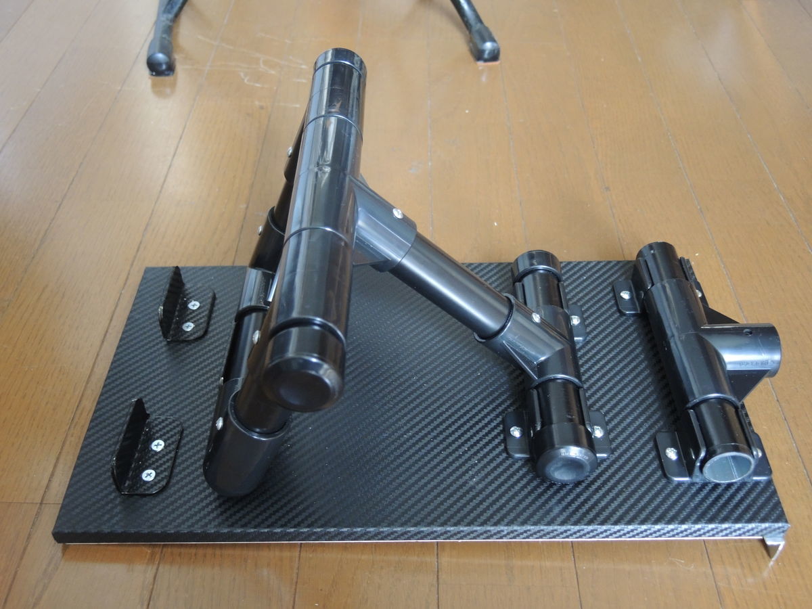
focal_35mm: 35
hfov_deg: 52.6
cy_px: 304
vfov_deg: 40.7
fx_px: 821
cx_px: 406
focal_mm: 7.6
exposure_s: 1/13
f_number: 2.2
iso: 800
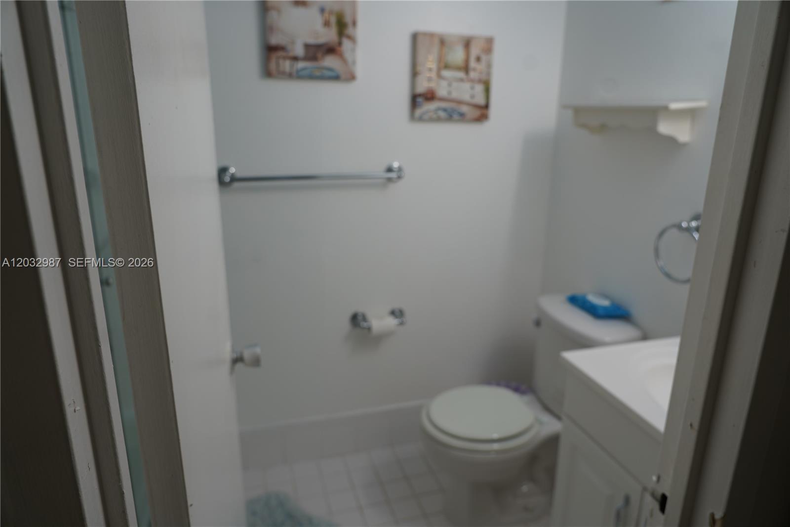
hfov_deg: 73.8
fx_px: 527
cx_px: 395
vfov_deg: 53.1
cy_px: 264
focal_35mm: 24
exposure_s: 1/60
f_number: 4
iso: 160
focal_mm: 24
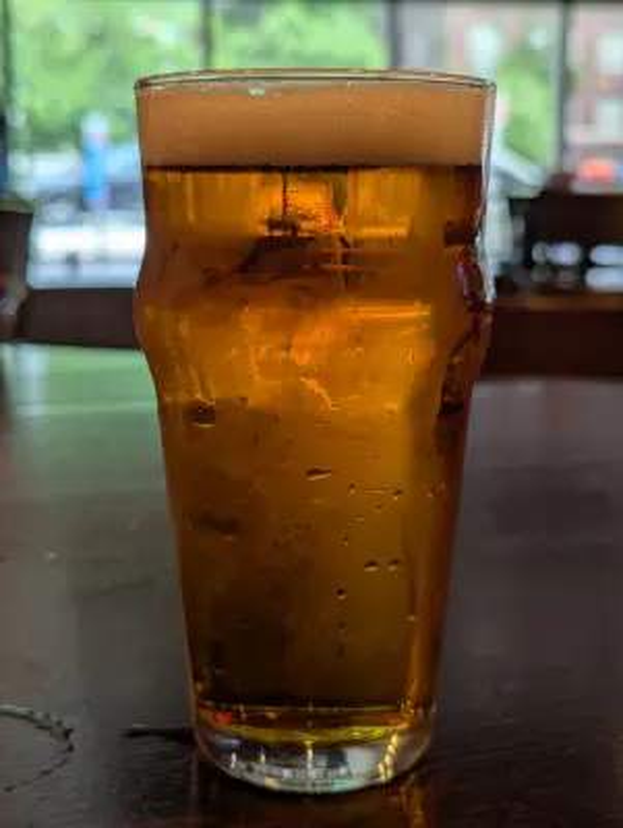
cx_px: 312
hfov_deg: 30.3
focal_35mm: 48
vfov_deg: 39.6
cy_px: 414
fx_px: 1149
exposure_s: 1/60
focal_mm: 6.81
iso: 47
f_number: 1.85
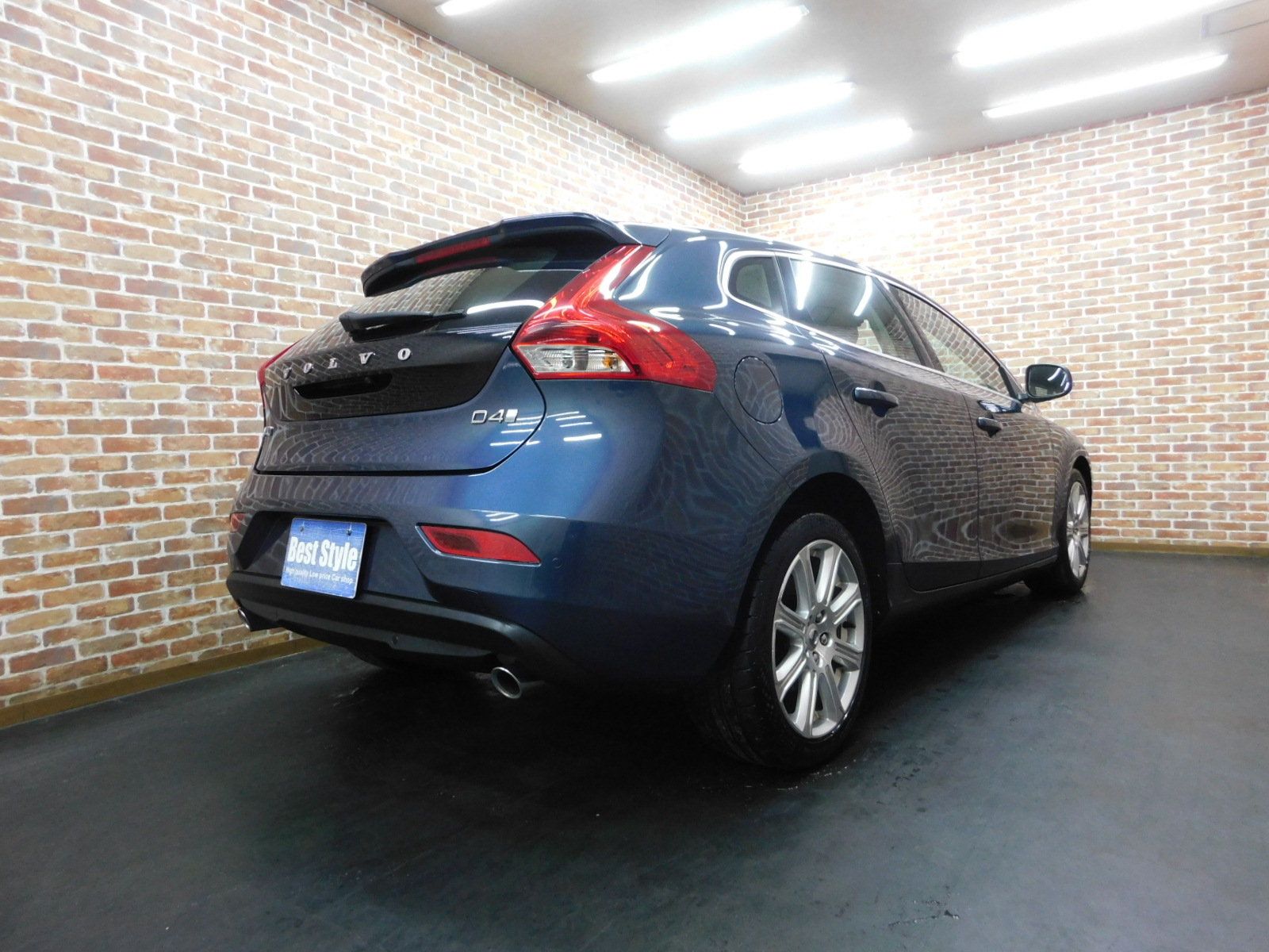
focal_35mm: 23
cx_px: 634
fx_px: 843
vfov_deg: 58.9
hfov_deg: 73.9
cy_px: 476
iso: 320
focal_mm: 4
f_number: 3
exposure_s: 1/30
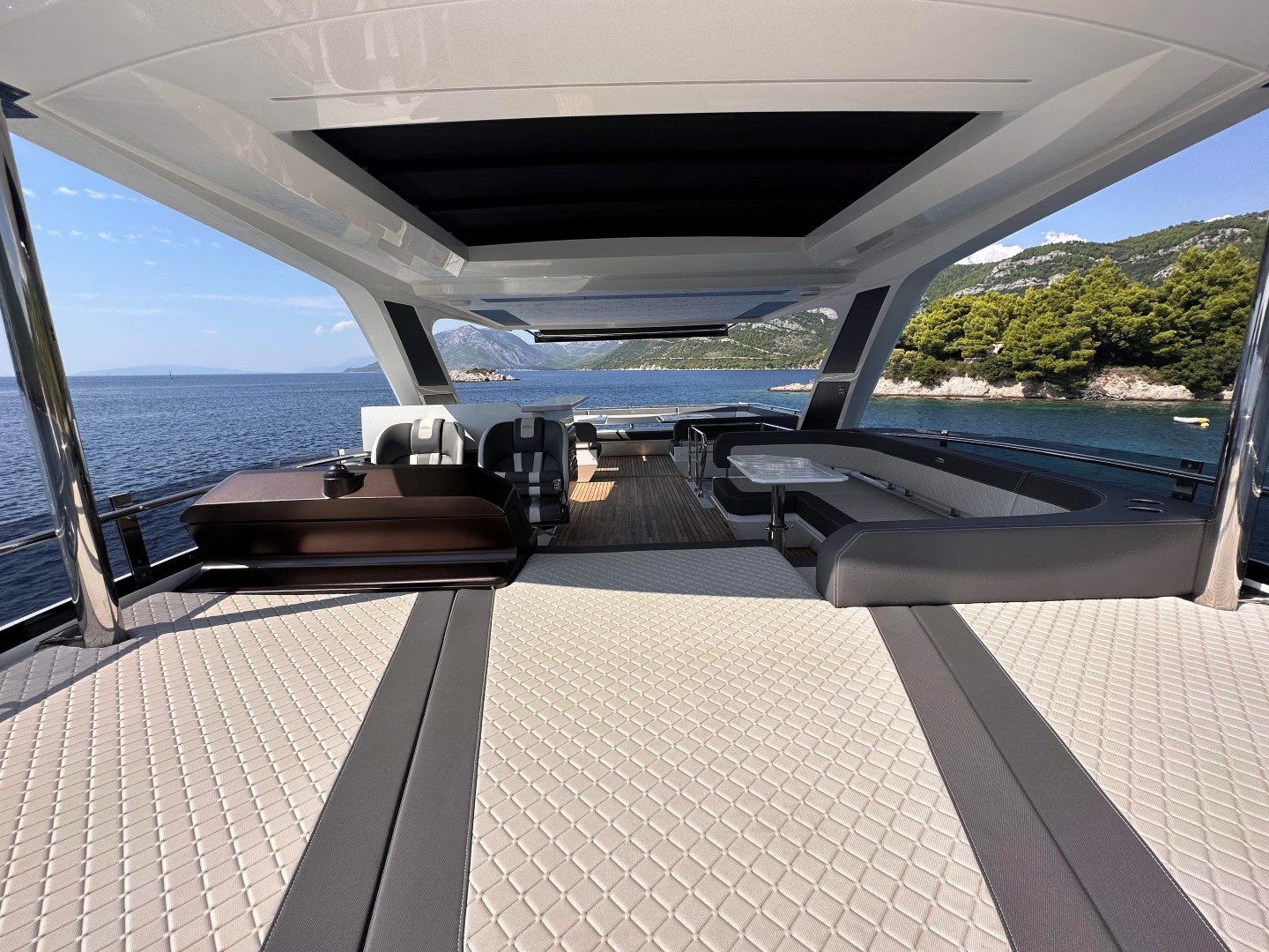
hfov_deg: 102.1
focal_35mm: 14
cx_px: 634
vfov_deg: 85.7
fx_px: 513
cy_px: 476
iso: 50
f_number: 2.2
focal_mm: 2.22
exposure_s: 1/2398
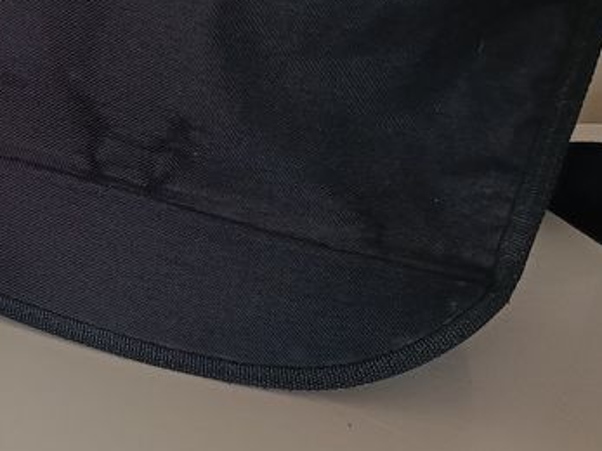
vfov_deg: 19.6
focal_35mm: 75
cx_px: -201
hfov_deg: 22.9
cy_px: 168
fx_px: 1304
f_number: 1.7
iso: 1153
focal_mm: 5.24
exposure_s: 1/50
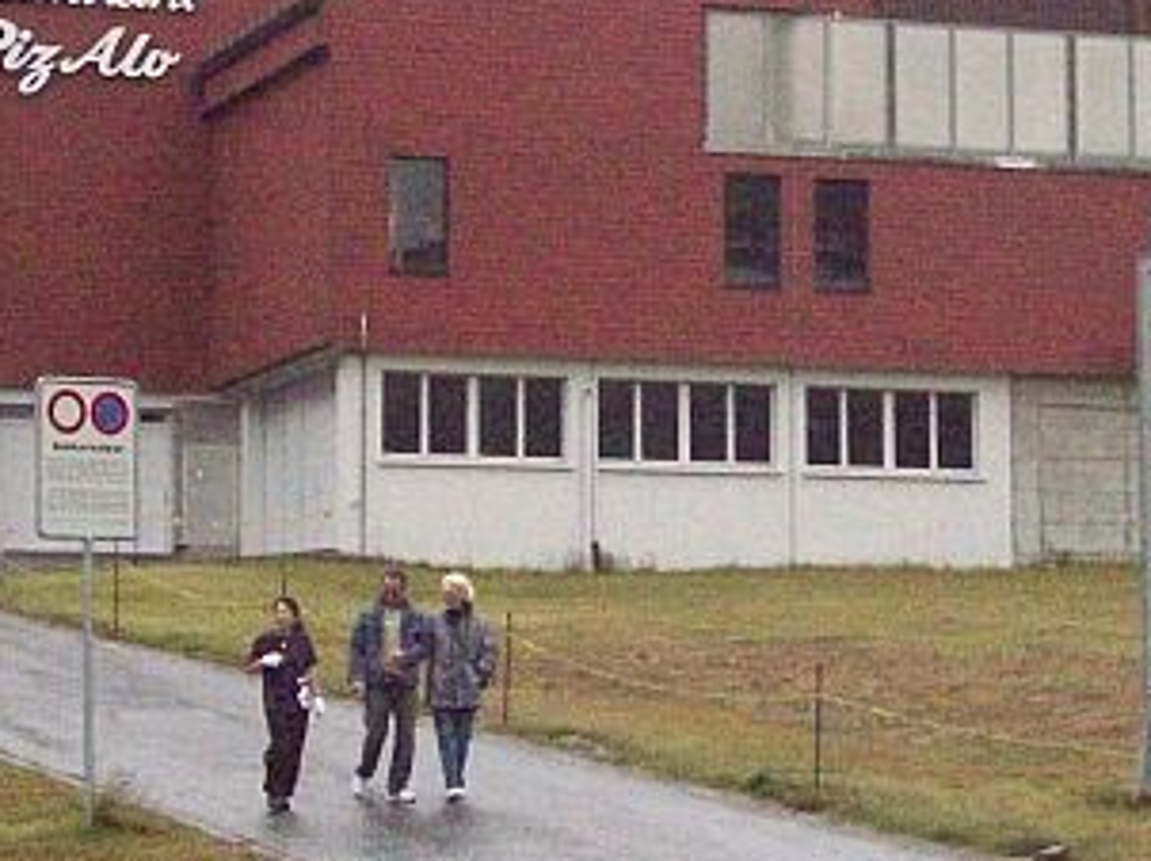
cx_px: 797
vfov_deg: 9.7
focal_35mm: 153
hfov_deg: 12.9
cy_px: 343
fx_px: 5083
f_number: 8.5
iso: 1250
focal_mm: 12.8
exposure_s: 1/794
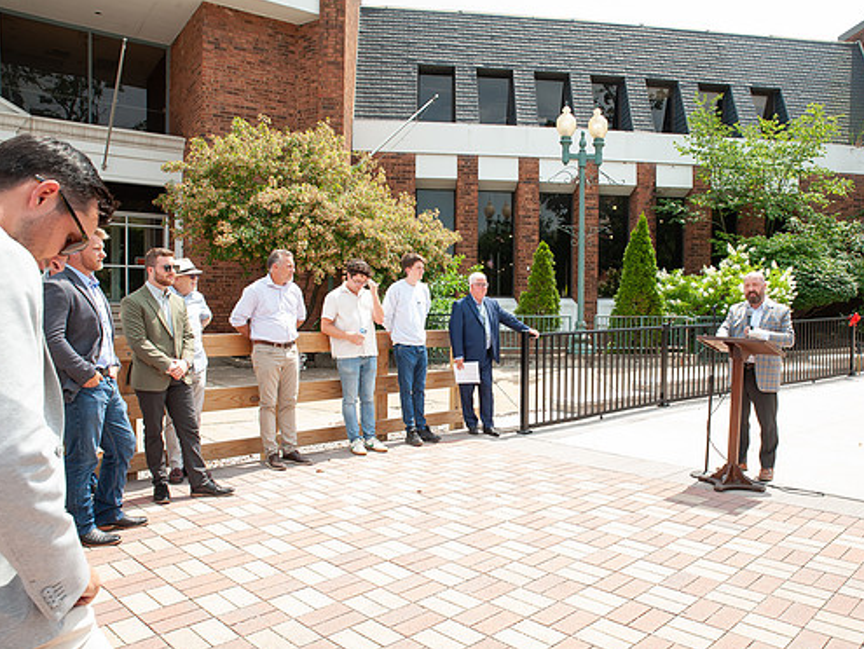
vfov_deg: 51.4
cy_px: 328
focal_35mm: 27
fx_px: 674
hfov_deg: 64.9
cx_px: 499
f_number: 13
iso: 400
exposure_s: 1/200
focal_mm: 24
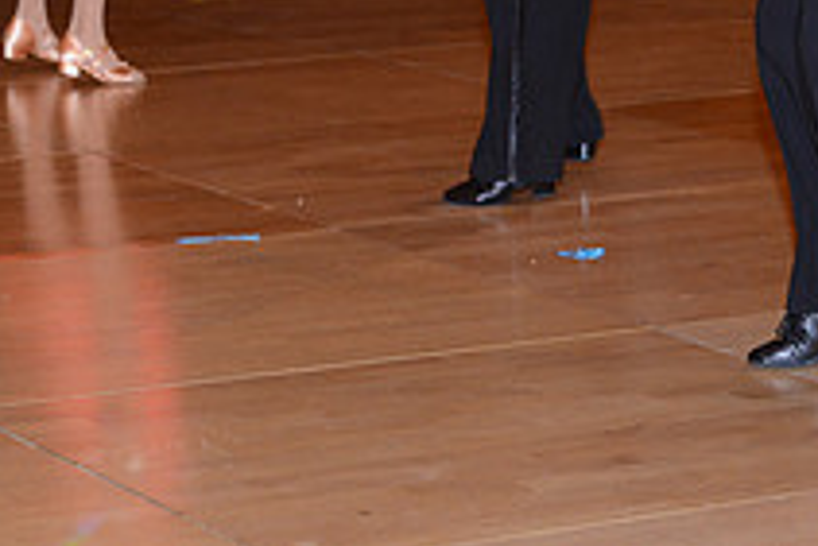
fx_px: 4366
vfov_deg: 7.1
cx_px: 799
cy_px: -196
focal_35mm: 192
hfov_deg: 10.6
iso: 1600
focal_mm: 70
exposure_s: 1/200
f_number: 5.6
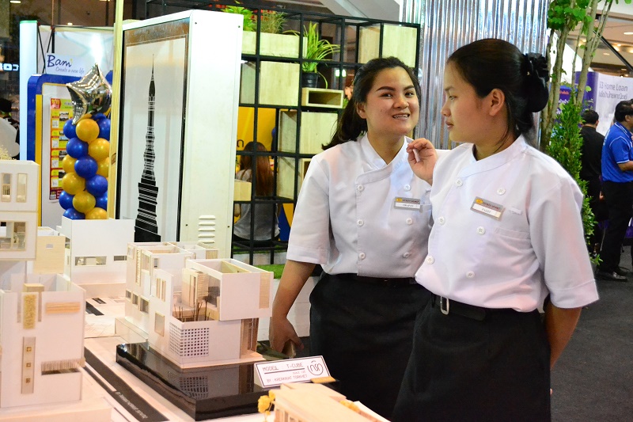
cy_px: 211
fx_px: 844
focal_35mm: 48
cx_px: 316
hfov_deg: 41.1
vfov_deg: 28.1
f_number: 5
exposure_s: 1/320
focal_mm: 32
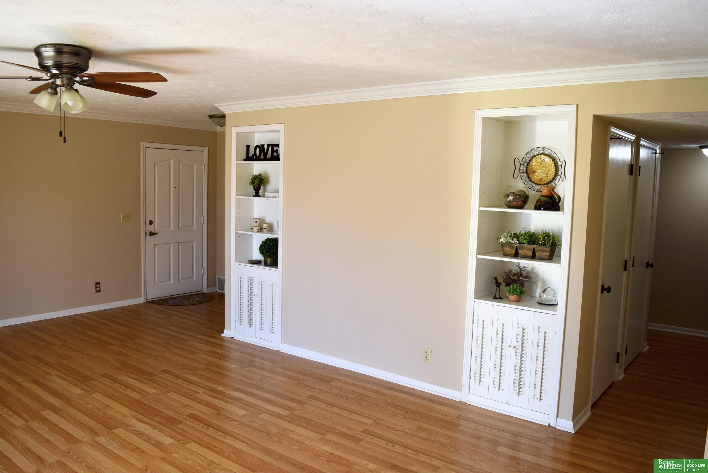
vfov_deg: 48.0
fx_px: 531
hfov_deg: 67.3
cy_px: 236
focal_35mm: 27
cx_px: 354
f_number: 5
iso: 400
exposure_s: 1/100
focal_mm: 18
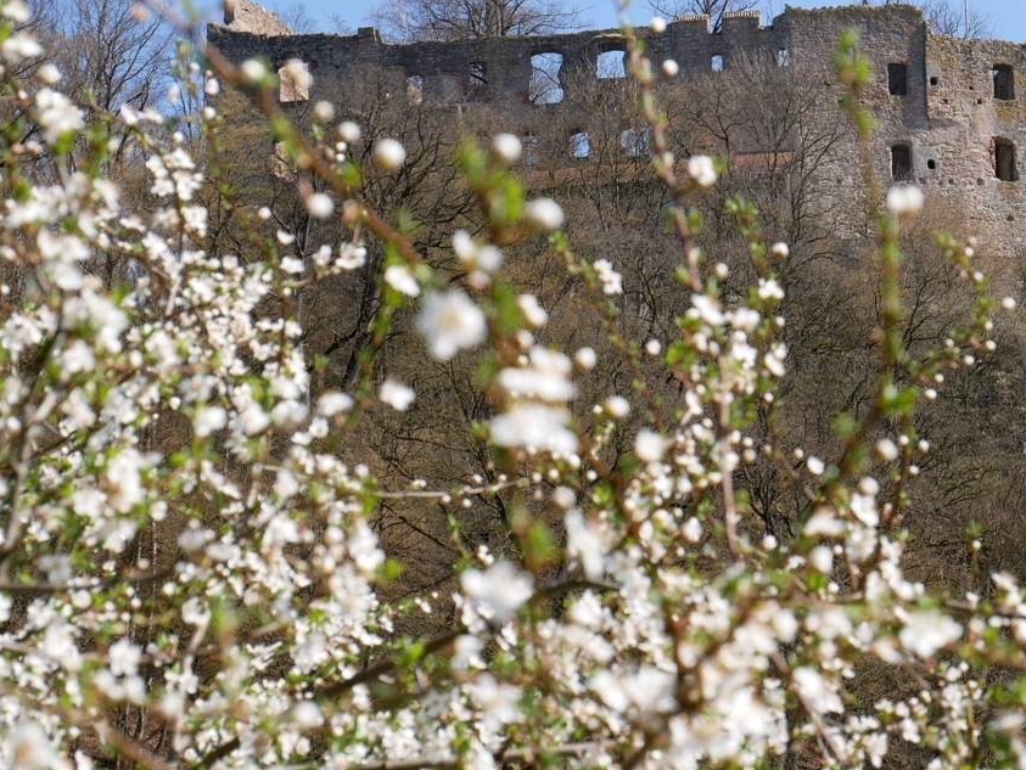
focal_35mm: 128
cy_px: 324
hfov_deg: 15.4
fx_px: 3795
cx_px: 696
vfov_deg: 11.6
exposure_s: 1/320
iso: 200
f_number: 8
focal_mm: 47
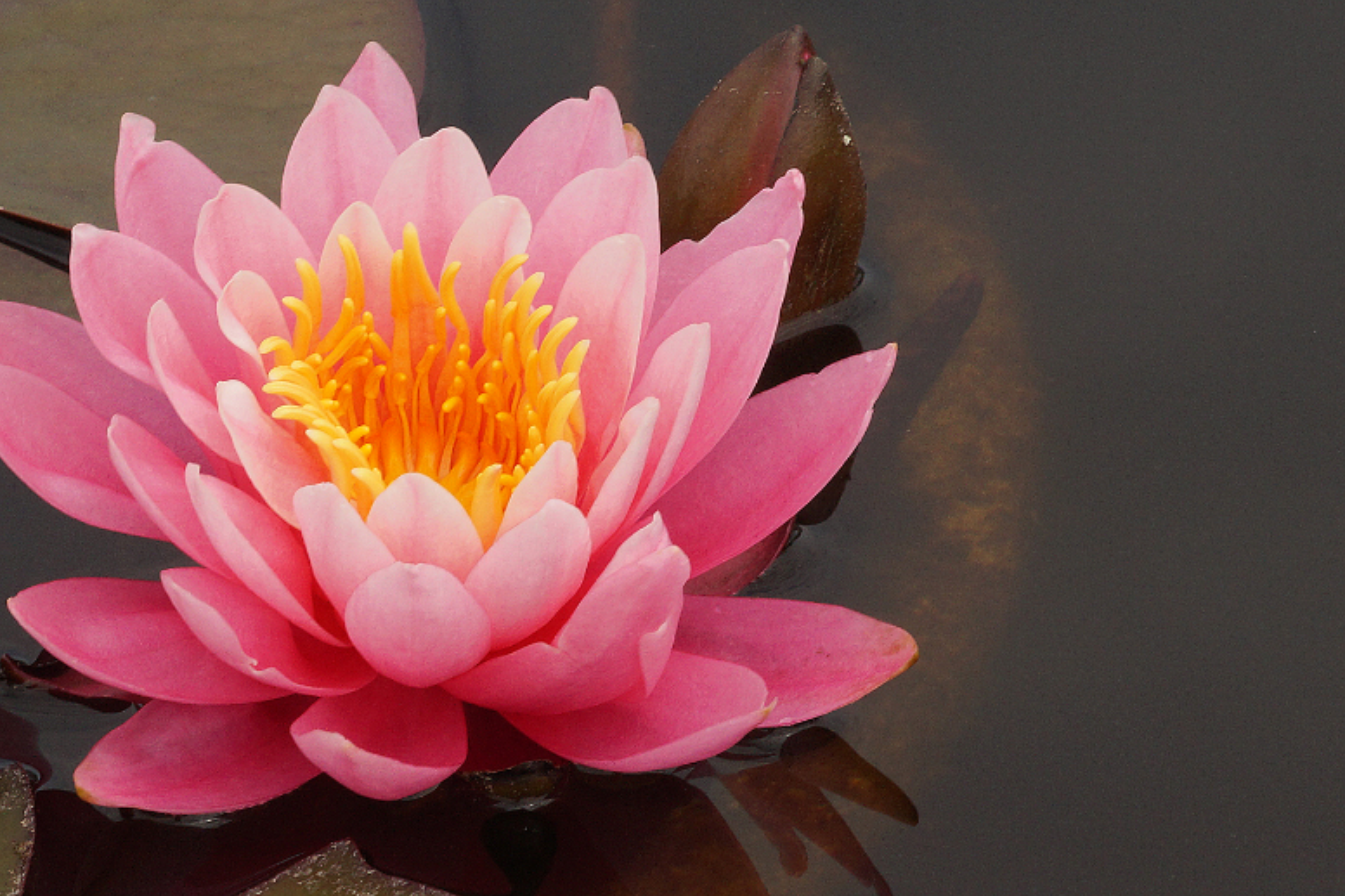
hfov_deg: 8.9
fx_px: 8665
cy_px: 603
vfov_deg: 5.9
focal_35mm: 232
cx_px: 388
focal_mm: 100
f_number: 14
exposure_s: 1/160
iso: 320
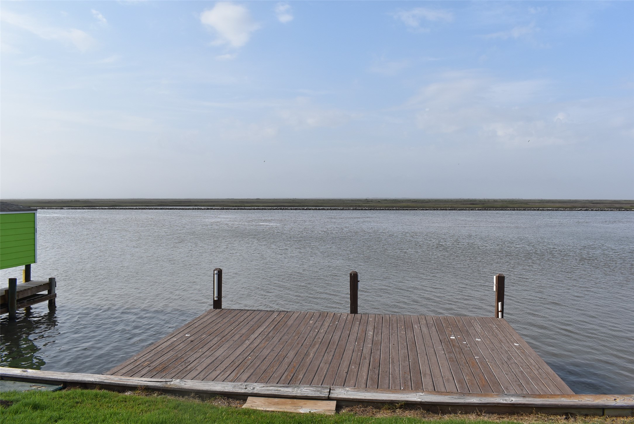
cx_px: 317
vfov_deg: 48.0
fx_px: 476
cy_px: 212
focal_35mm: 27
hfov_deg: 67.4
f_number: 10
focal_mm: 18
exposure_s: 1/400
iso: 200
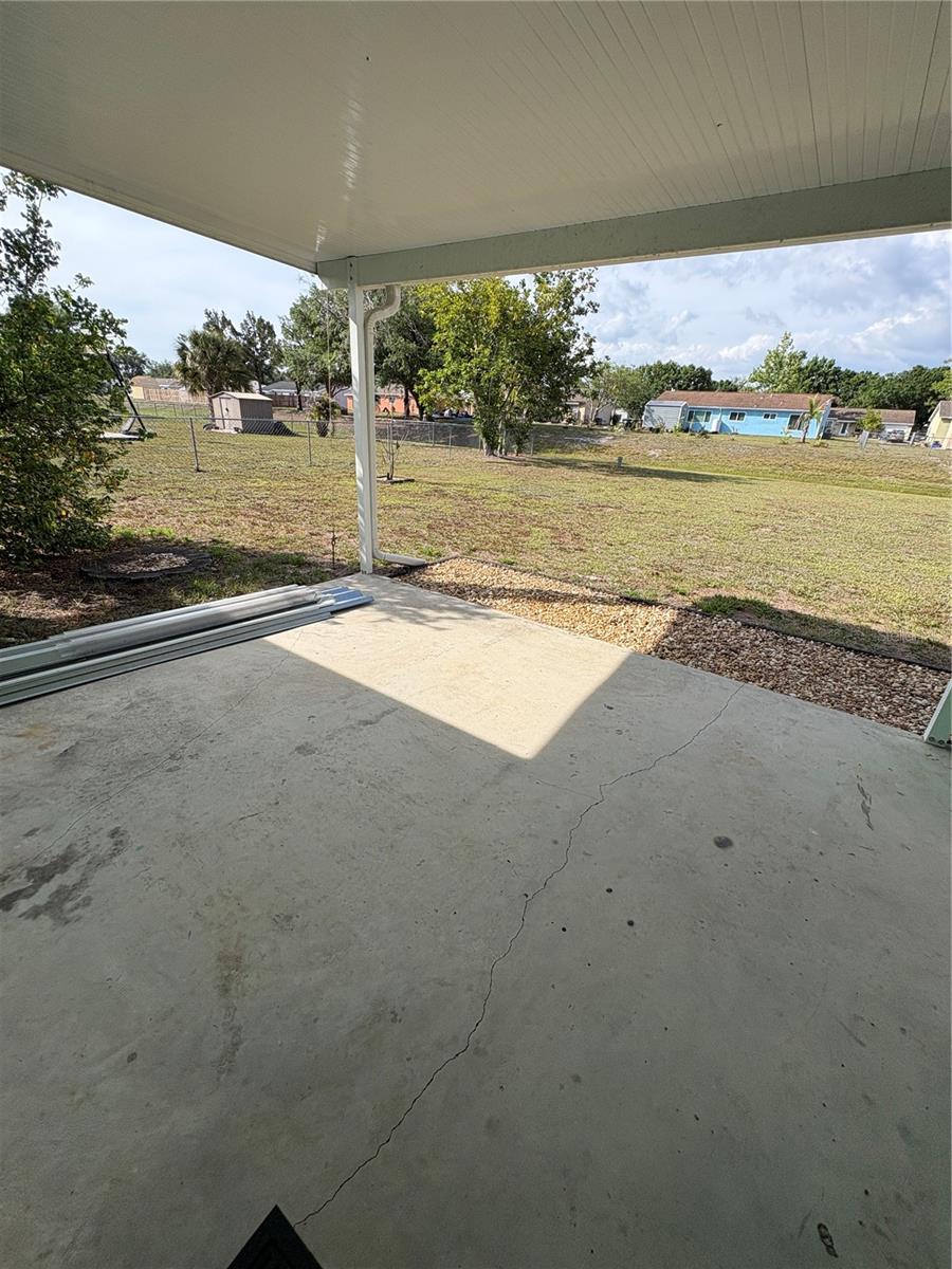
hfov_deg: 85.7
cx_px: 476
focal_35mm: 14
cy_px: 634
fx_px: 513
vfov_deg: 102.1
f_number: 2.2
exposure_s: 1/1477
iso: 40
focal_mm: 2.22
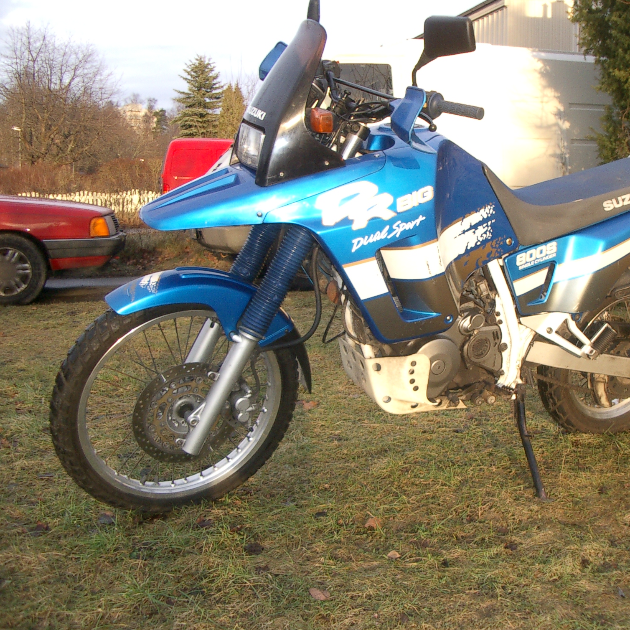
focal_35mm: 42
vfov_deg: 40.0
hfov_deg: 39.5
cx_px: 426
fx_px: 865
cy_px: 316
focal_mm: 5.8
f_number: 2.6
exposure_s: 1/160
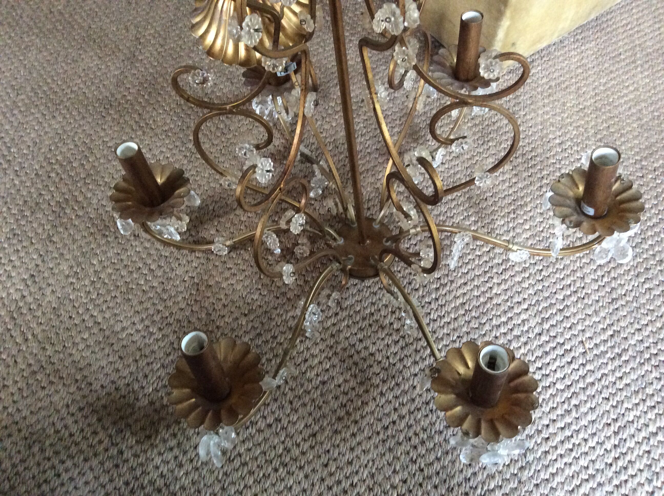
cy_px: 248
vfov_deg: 44.1
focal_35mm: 32
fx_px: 613
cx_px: 332
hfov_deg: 56.9
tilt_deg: -61.8
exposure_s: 1/17
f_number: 2.4
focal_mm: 3.3
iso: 250
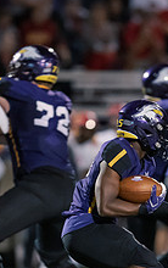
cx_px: 150
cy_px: 191
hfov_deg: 1.6
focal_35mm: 805
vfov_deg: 2.6
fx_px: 5882
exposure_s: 1/640
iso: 6400
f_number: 2.8
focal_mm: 300
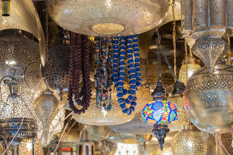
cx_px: 116
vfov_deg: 14.7
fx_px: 602
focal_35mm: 93
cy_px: 78
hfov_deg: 21.9
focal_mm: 93
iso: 2000
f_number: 5
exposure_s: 1/160
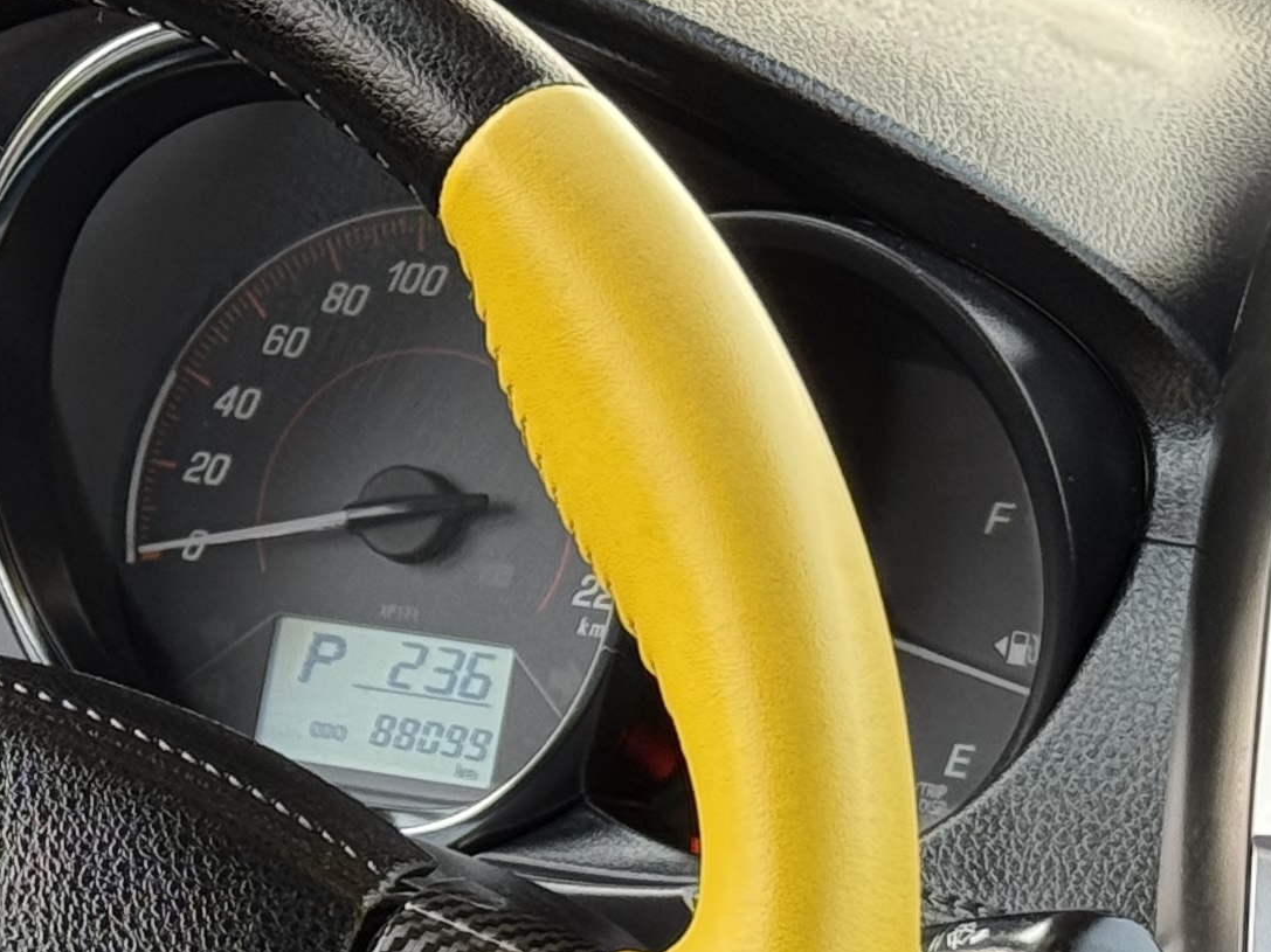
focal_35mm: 178
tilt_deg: -20.4
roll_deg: +0.3
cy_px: 1080
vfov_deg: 8.3
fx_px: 6535
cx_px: -213
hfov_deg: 10.9
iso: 64
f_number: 1.78
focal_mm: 6.76
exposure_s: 1/125
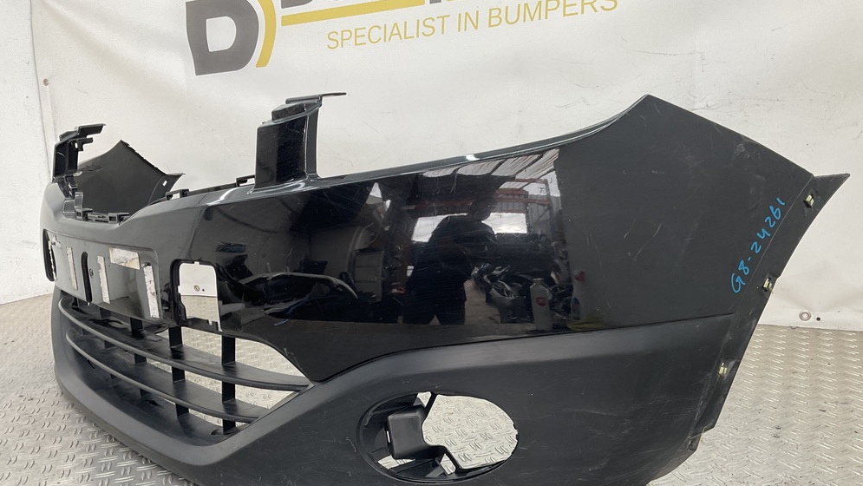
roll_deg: +3.7
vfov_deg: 36.4
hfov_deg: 61.0
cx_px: 436
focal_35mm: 32
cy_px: 314
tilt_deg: -16.1
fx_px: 732
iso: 32
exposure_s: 1/120
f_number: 1.8
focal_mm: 3
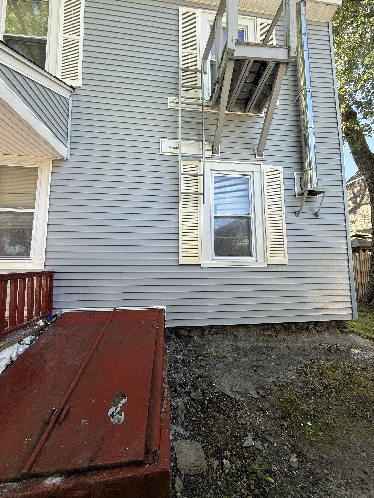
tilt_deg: +4.9
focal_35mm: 14
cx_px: 187
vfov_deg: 102.1
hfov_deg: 85.7
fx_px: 202
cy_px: 249
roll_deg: -0.9
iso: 50
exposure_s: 1/159
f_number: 2.2
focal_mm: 2.22
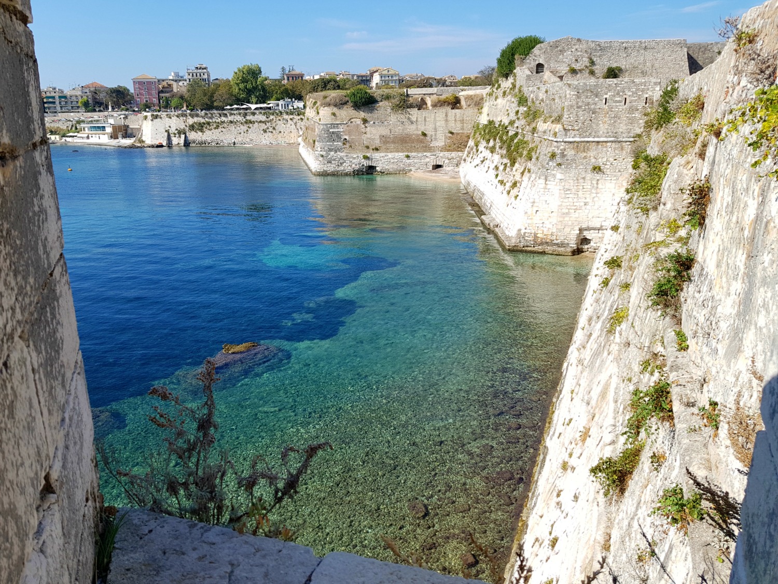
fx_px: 585
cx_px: 389
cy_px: 292
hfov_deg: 67.3
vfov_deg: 53.1
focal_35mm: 26
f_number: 1.7
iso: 40
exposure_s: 1/1668
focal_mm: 4.2
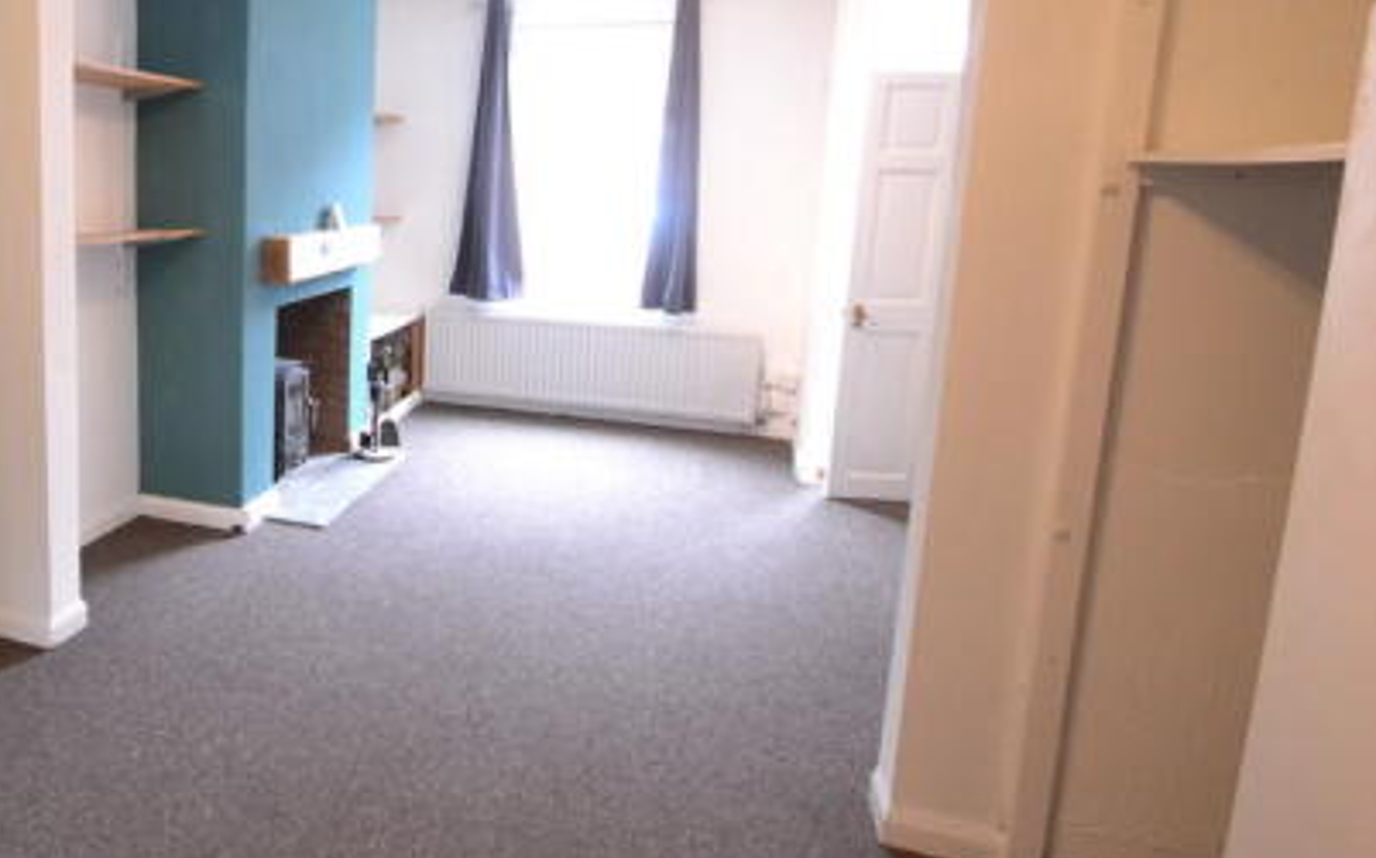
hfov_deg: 66.7
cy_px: 307
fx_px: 937
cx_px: 300
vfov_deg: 48.6
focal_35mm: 25
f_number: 4
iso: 3200
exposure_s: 1/60
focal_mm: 10
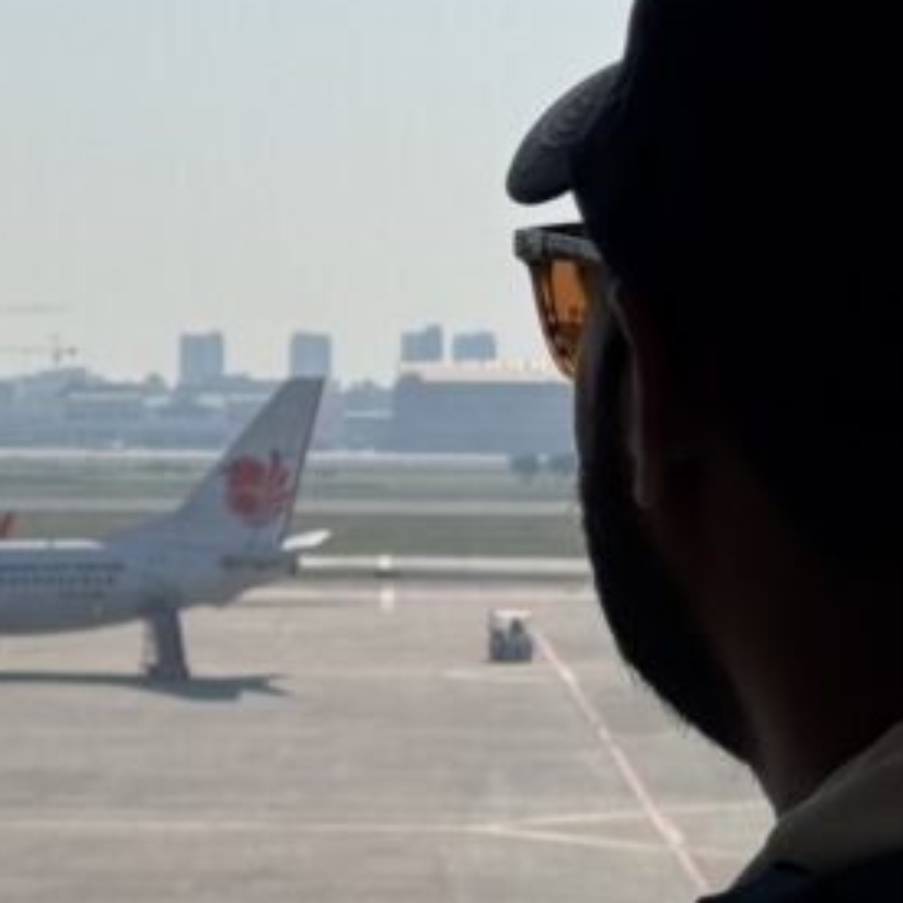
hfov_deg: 11.0
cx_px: 243
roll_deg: -1.2
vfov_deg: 11.1
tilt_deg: -0.2
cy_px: 345
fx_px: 4663
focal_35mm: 158
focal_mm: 6.76
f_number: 1.78
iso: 64
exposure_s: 1/2179
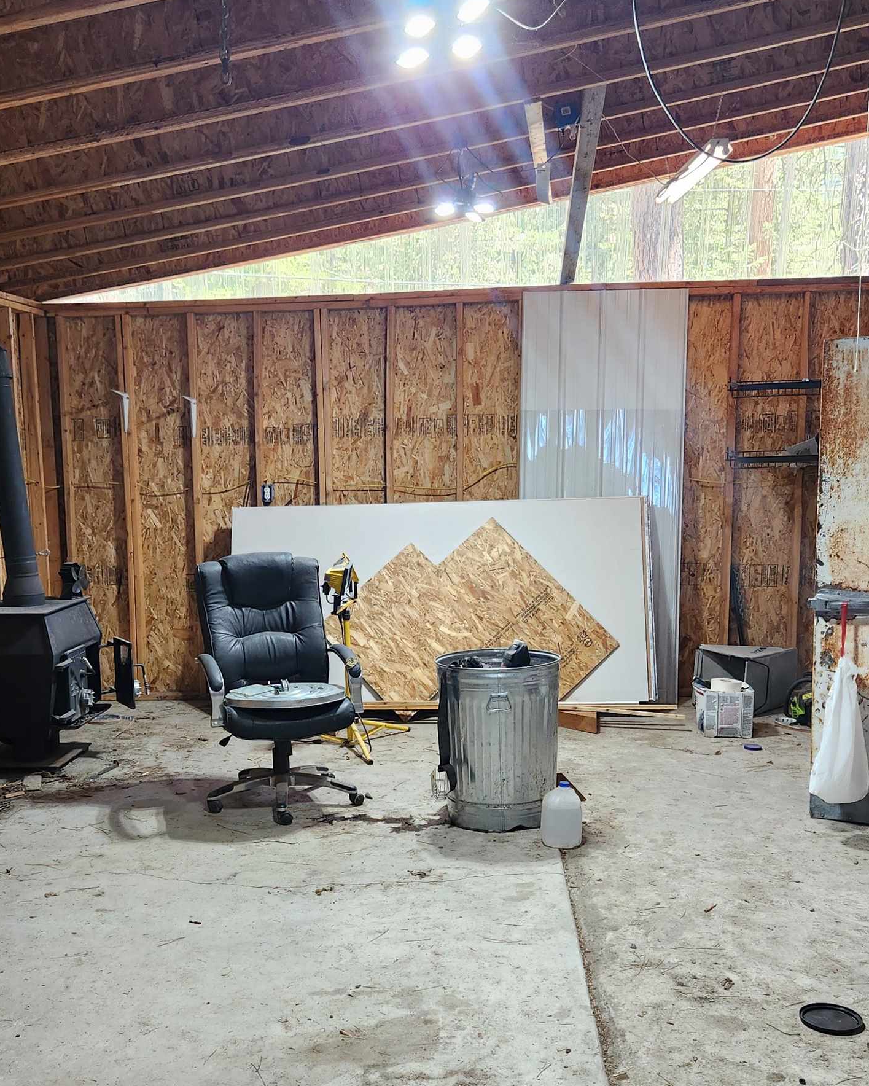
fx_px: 1253
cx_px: 389
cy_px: 663
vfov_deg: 46.5
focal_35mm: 39
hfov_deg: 38.2
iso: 200
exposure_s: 1/120
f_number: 1.8
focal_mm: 5.4
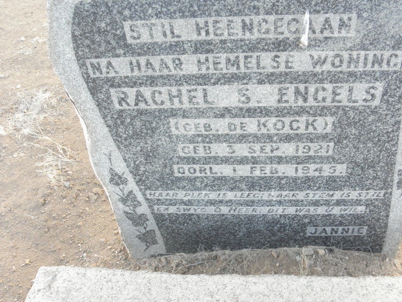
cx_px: 230
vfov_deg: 46.8
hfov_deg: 59.7
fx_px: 348
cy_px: 141
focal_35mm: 30
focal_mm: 4.6
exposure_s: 1/50
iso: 200
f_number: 6.3
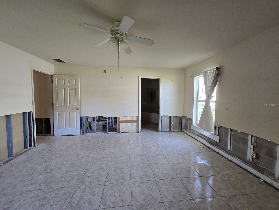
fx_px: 105
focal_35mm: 13
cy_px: 105
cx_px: 140
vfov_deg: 89.9
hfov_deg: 106.2
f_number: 2.2
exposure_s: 1/60
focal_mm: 2.2
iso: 160
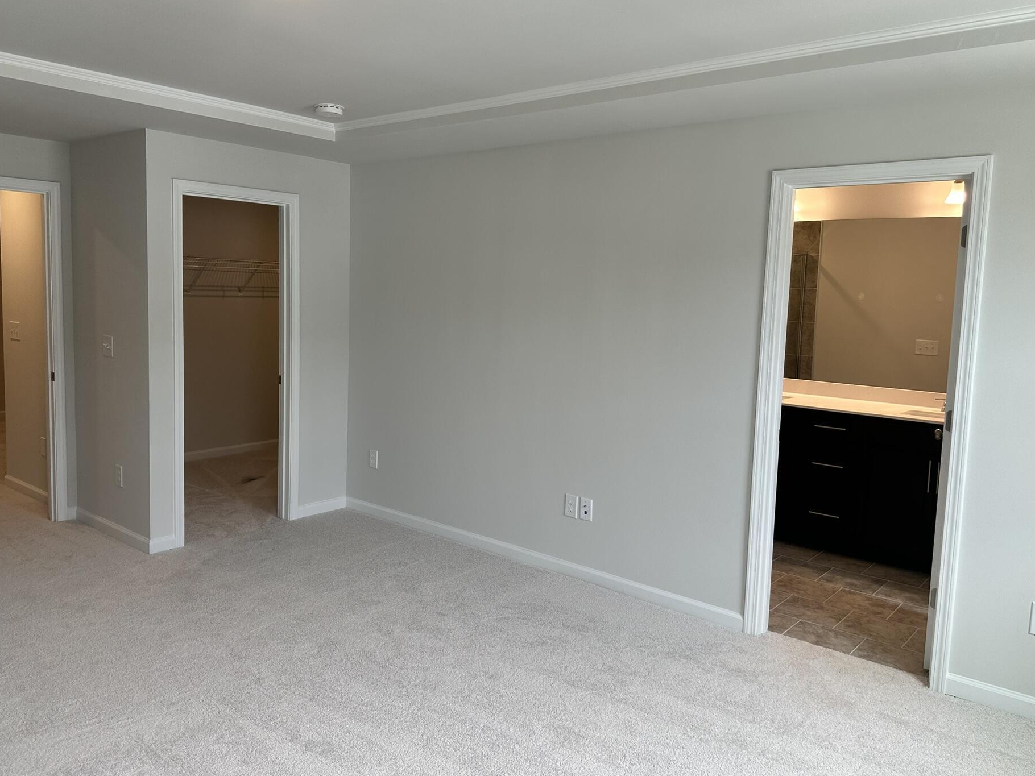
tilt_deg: -4.9
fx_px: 807
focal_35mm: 27
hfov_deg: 65.3
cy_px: 368
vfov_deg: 51.3
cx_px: 485
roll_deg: -2.3
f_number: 1.78
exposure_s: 1/120
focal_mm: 6.86
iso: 80
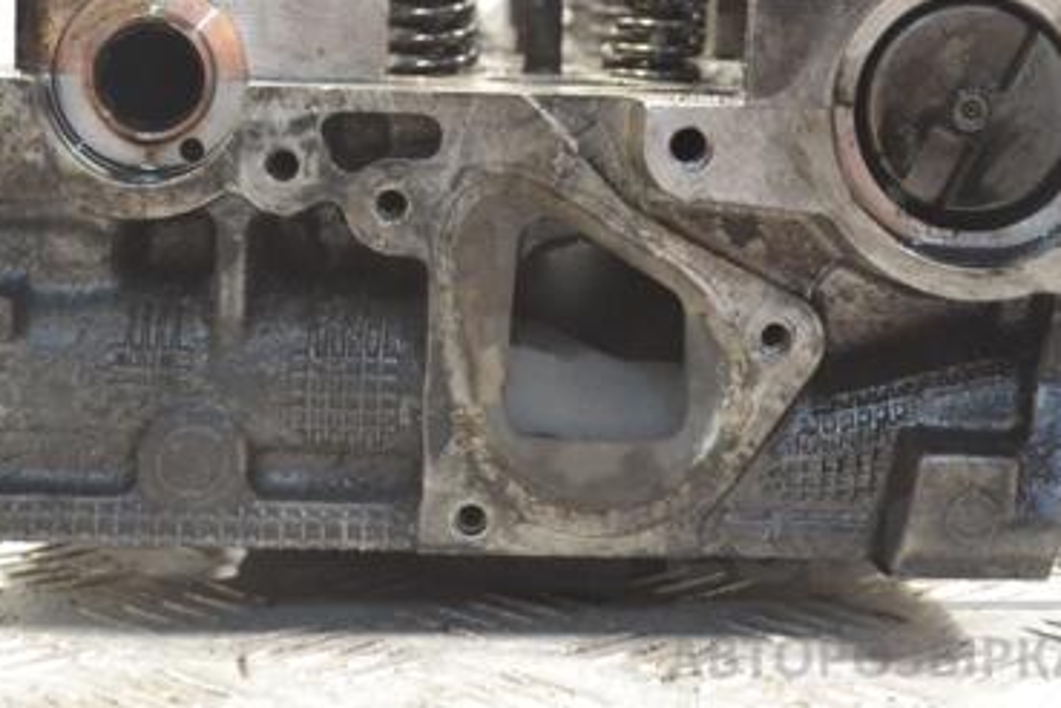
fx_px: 2299
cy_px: 155
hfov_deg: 26.0
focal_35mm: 78
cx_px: 612
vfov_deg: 17.4
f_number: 5.6
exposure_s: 1/100
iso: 3200
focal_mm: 32
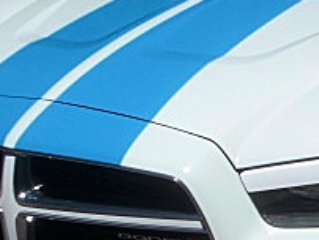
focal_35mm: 114
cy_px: 144
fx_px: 1052
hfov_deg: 17.0
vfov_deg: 13.0
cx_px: 298
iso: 50
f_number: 7.9
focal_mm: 6.3
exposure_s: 1/320
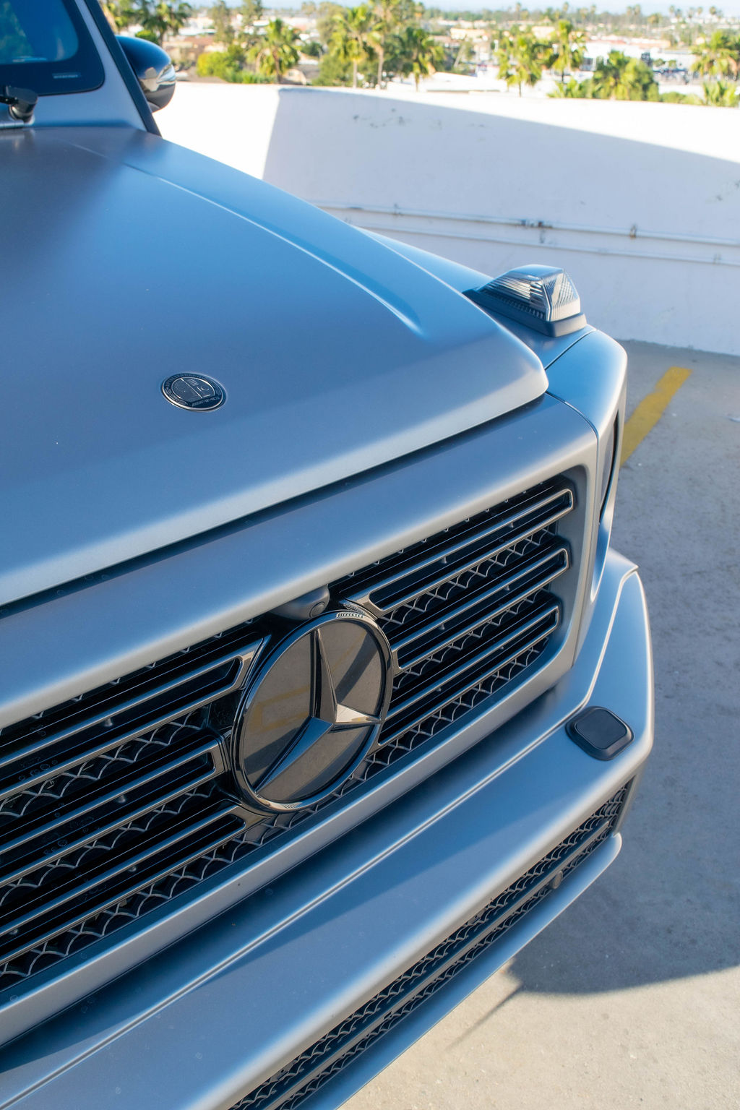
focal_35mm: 36
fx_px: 1110
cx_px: 370
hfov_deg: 36.9
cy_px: 555
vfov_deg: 53.1
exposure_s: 1/250
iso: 220
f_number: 8
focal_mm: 24
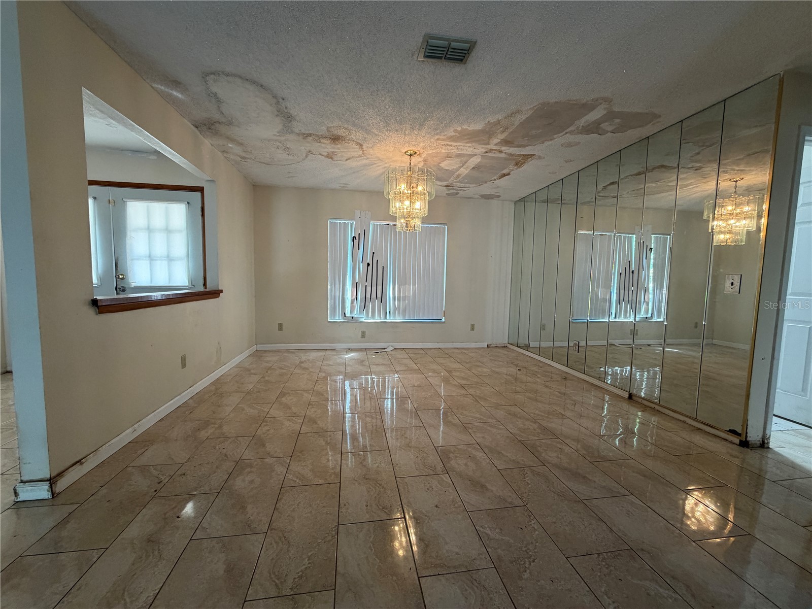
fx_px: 328
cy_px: 304
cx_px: 406
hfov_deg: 102.1
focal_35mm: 14
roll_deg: -1.0
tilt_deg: -4.4
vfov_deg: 85.7
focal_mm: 2.22
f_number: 2.2
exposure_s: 1/120
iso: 250
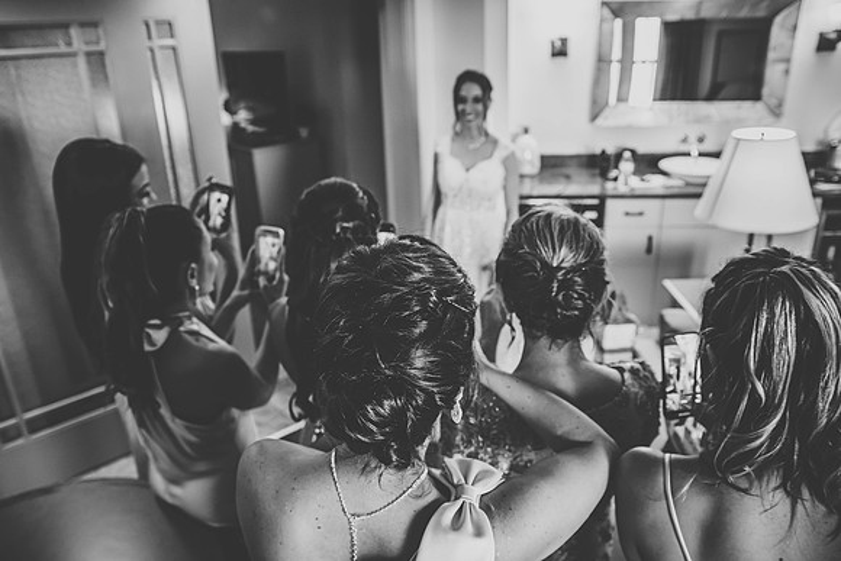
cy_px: 280
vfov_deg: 46.4
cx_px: 420
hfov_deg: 65.5
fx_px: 654
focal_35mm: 28
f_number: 4
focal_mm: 28
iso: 800
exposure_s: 1/100
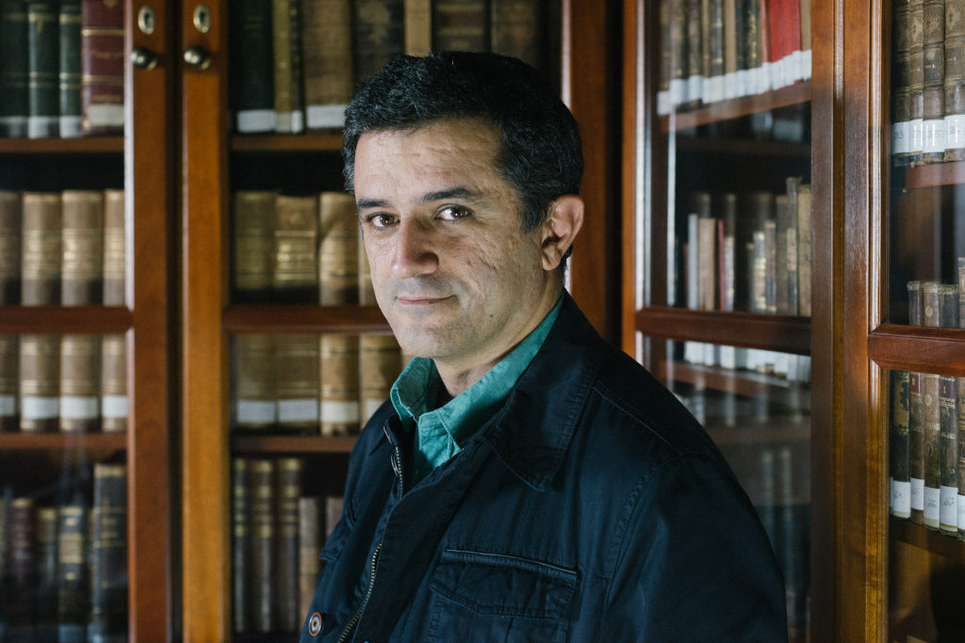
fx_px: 1340
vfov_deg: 27.0
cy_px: 322
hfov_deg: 39.6
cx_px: 482
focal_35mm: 50
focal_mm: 50
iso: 1600
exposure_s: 1/125
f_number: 2.8
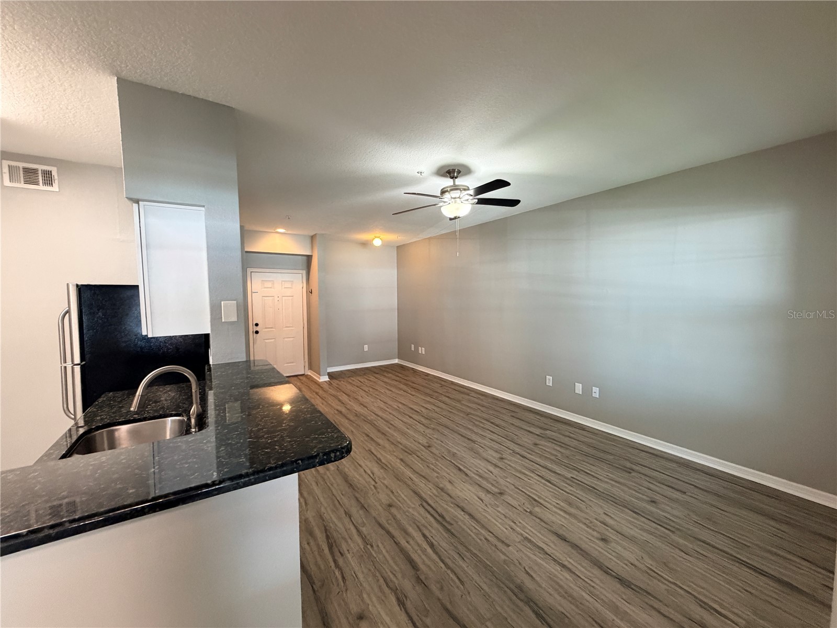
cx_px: 418
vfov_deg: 85.7
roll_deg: +1.3
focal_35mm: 14
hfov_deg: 102.1
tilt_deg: -4.9
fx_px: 339
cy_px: 314
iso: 400
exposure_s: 1/60
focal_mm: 2.22
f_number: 2.2
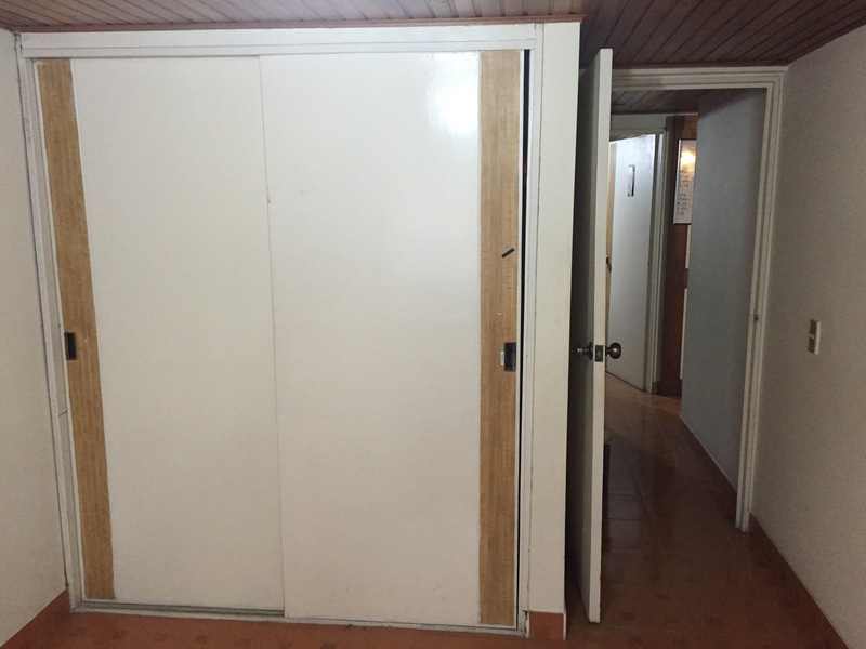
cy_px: 324
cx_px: 433
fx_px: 726
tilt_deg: -10.9
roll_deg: +0.7
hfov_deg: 61.7
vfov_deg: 48.2
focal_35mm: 29
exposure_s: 1/24
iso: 250
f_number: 2.2
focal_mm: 4.15
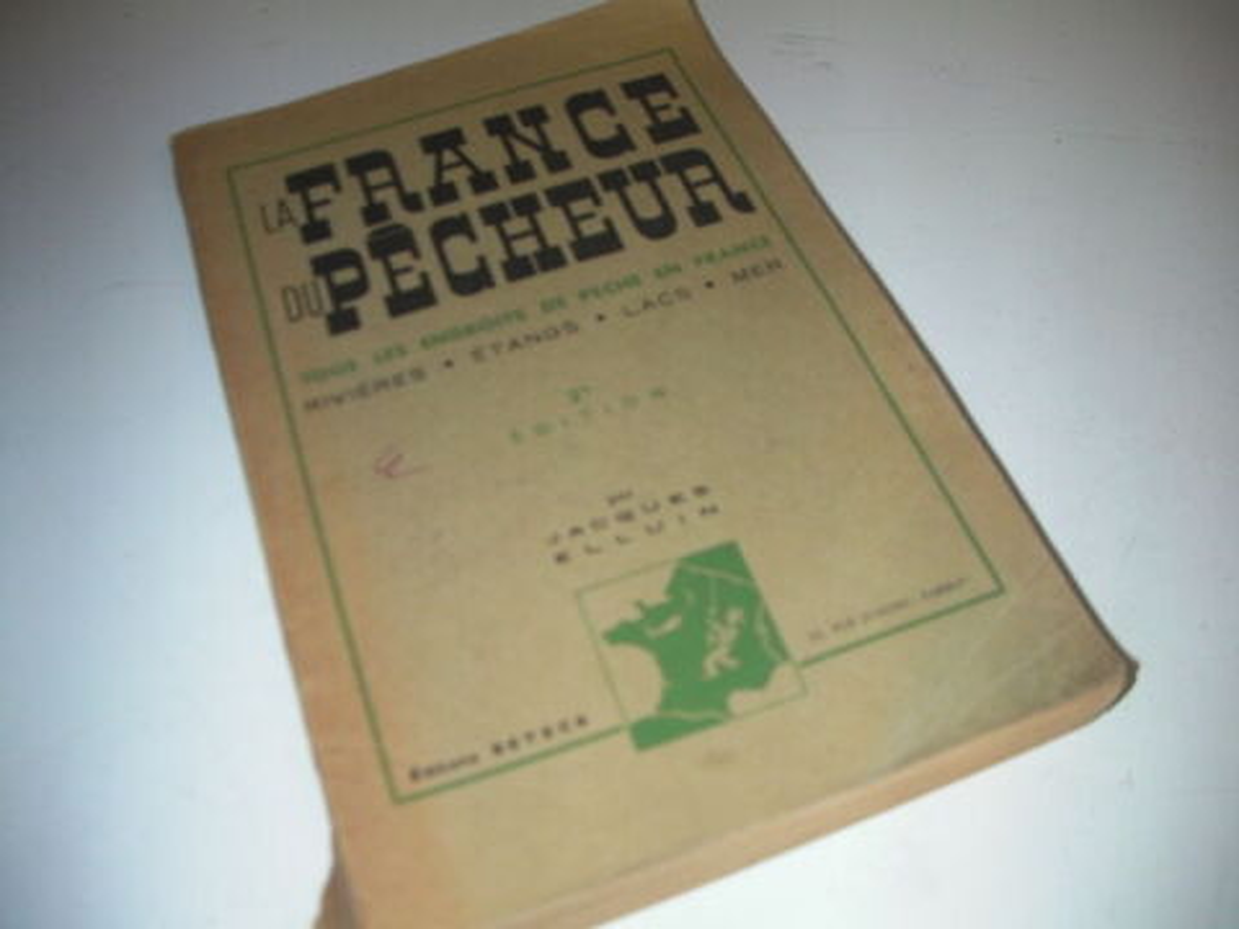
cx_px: 620
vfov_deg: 37.7
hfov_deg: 49.0
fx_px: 1360
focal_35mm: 38
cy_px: 464
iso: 200
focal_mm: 6.3
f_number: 3.5
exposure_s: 1/30
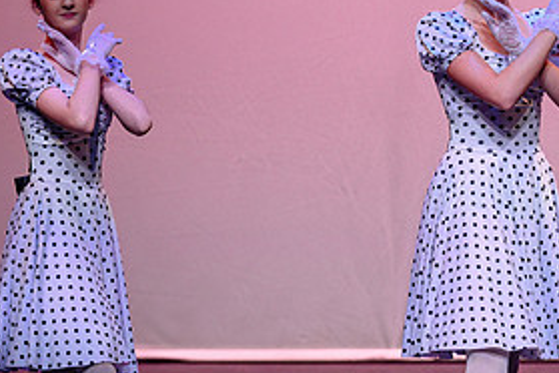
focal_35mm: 439
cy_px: 195
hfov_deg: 4.7
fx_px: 6816
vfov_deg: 3.1
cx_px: 489
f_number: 2.8
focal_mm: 180
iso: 1600
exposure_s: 1/800
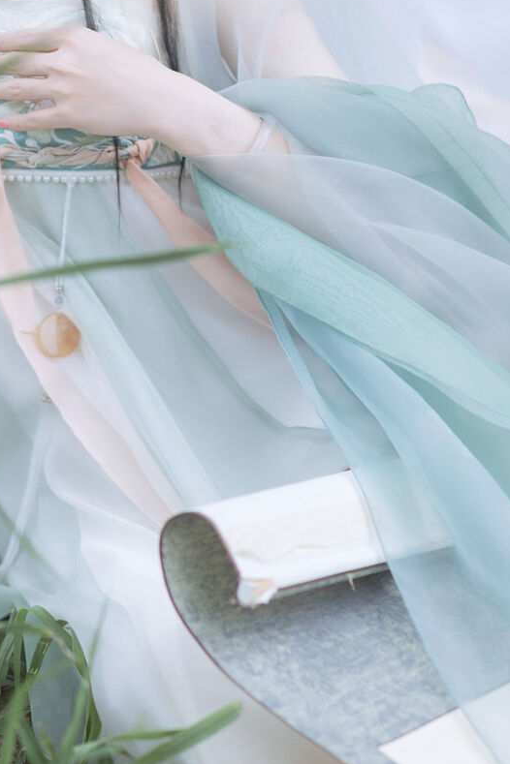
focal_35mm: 194
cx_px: 120
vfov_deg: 10.6
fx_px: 4122
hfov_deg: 7.1
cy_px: 253
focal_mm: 85
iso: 200
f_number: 1.6
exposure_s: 1/800
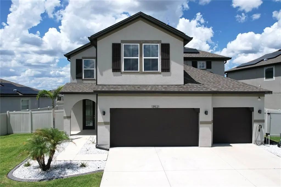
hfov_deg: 78.6
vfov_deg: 57.2
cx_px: 140
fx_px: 172
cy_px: 94
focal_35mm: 22
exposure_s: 1/5000
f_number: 2.8
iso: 140
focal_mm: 8.38
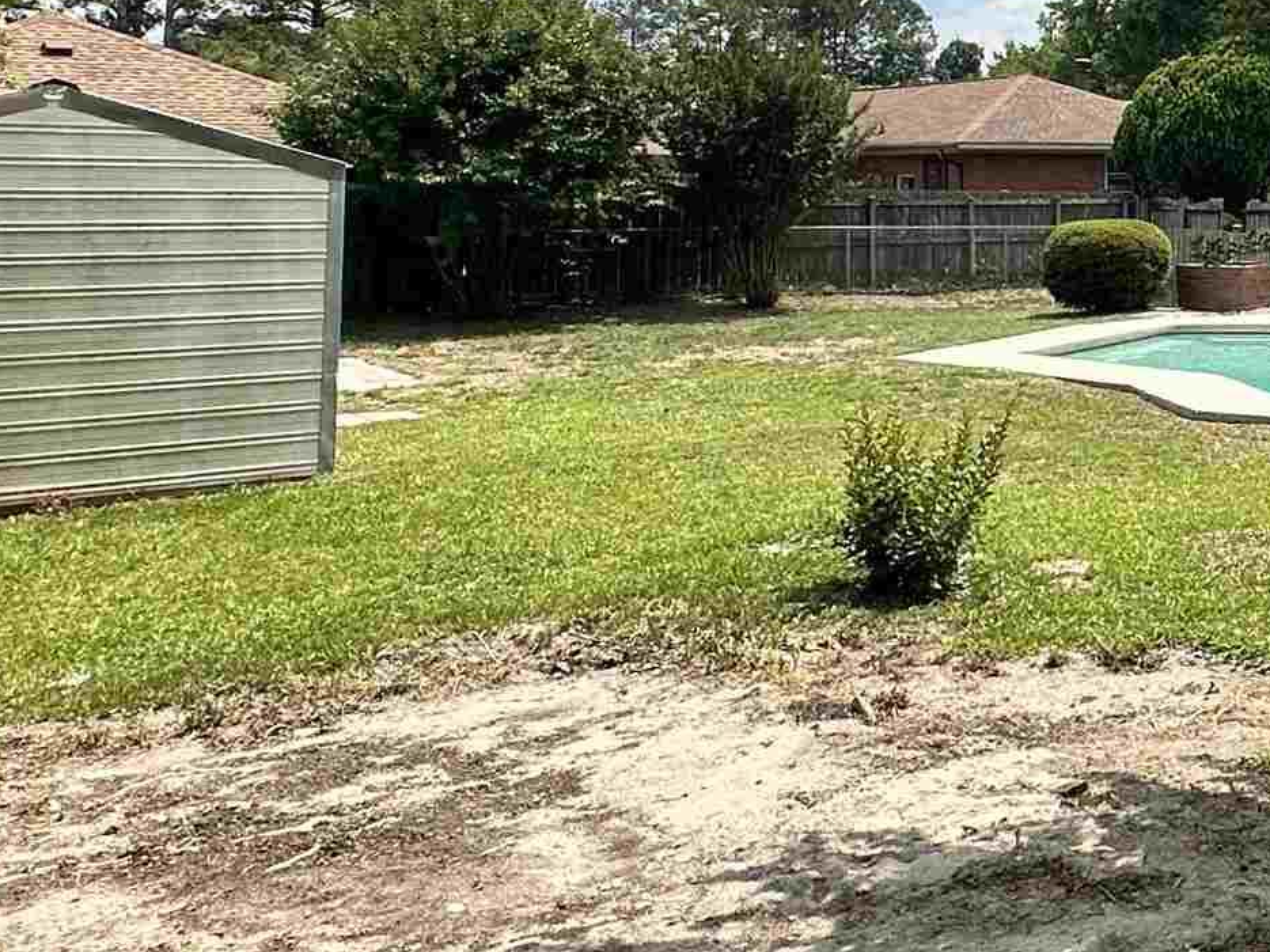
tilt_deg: +1.5
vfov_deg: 30.4
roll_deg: +0.6
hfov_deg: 33.8
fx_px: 1687
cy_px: 139
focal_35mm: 46
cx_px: 1506
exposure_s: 1/1642
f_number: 2.2
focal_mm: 2.22
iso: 40
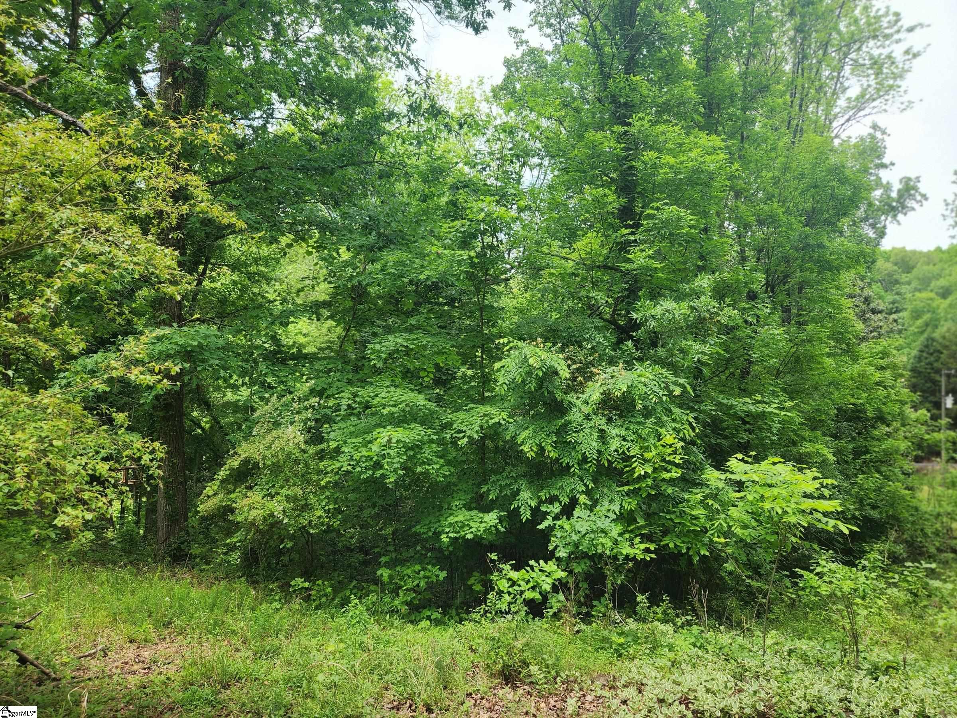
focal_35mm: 23
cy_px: 359
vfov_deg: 58.9
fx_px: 636
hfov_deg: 73.9
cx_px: 478
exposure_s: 1/526
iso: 20
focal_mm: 5.4
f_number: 1.8
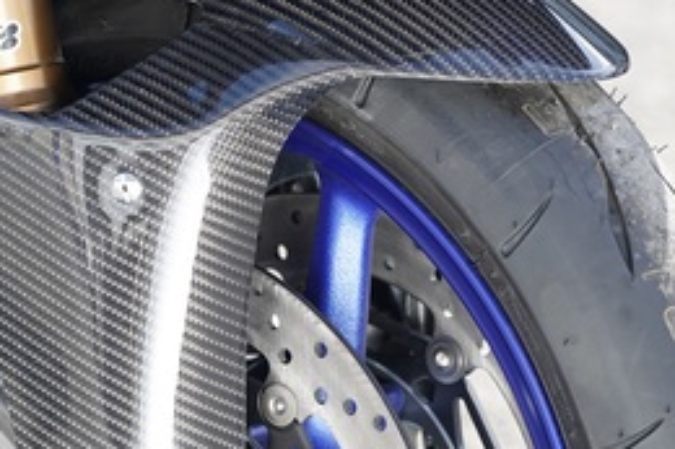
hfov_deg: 6.5
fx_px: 5921
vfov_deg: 4.3
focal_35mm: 316
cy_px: 244
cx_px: 241
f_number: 5.6
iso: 160
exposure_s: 1/200
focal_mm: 171
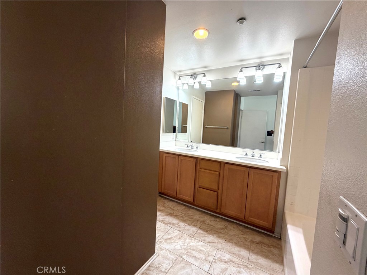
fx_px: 148
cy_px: 138
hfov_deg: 102.1
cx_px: 184
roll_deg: -2.6
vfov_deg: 85.7
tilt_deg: -2.8
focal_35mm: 14
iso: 160
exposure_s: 1/121
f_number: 2.2
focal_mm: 2.22
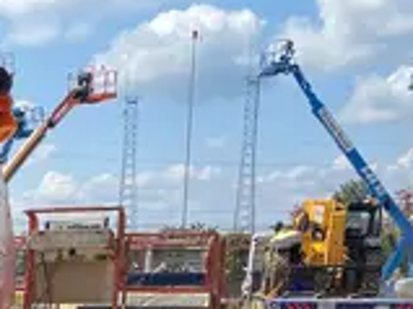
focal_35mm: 90
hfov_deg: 19.0
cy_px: 518
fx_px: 1073
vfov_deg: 14.8
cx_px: -218
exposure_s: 1/1927
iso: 32
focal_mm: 4.25
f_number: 1.8
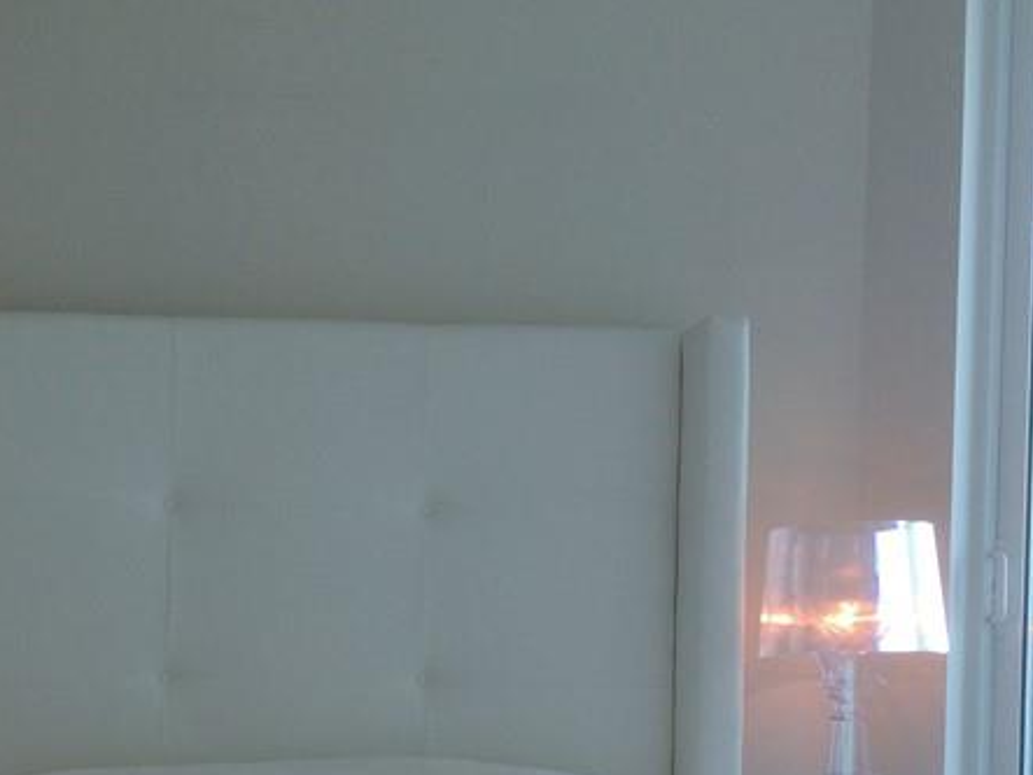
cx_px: 201
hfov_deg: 28.3
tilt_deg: -0.9
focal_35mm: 67
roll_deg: -1.9
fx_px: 1999
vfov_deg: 21.3
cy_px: 745
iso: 40
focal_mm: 4.15
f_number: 2.2
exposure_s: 1/60
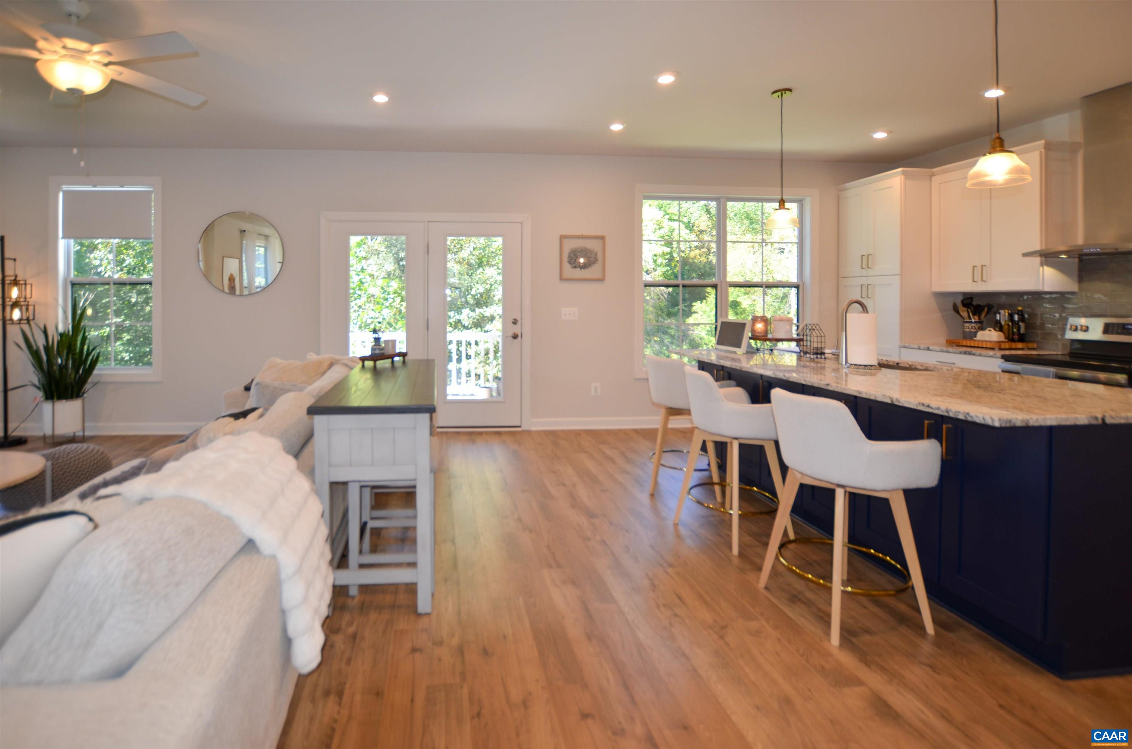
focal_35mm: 15
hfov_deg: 100.5
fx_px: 471
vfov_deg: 77.1
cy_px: 374
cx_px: 566
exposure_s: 1/60
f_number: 3.5
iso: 100
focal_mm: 10
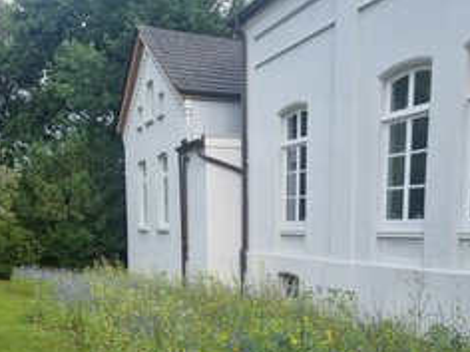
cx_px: 249
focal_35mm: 44
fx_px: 597
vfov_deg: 31.7
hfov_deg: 42.9
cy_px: 296
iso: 50
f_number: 1.8
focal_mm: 5.4
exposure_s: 1/932
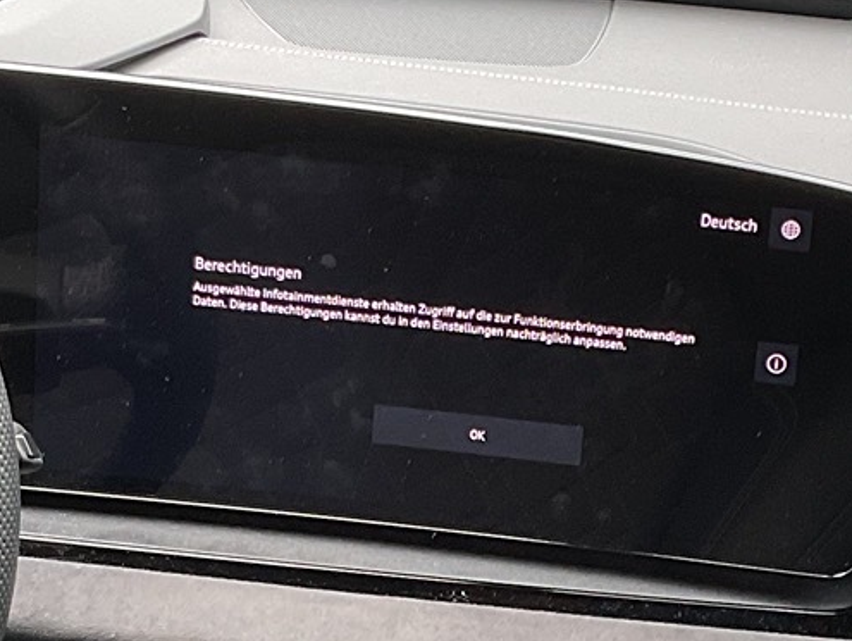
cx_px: 571
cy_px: 569
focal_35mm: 118
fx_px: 2906
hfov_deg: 16.6
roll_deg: -5.0
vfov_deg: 12.5
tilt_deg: -24.4
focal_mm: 3
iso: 40
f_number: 1.8
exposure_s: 1/100
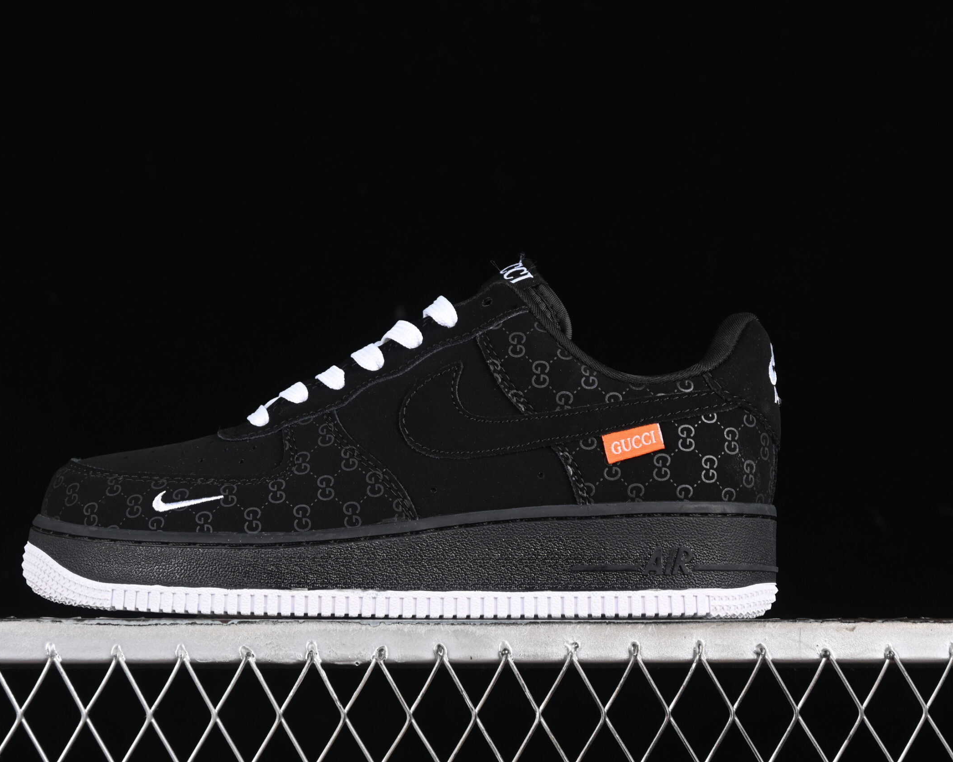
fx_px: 2397
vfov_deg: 18.1
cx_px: 411
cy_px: 379
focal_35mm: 85
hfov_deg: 22.5
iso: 160
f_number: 6.3
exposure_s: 1/60
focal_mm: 50
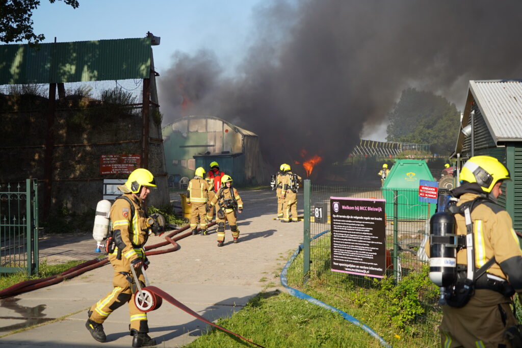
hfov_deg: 36.2
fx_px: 798
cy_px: 174
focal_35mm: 55
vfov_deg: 24.6
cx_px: 261
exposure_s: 1/1600
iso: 400
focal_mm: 55
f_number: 5
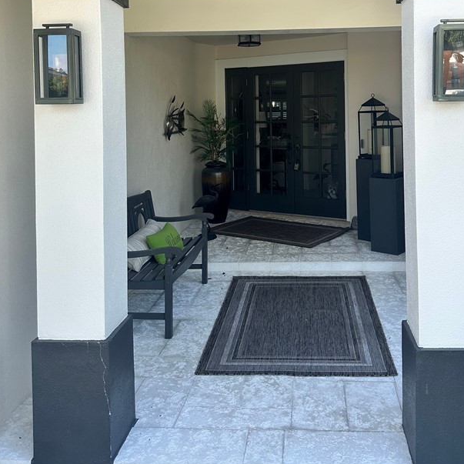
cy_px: 116
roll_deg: +0.3
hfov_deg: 45.7
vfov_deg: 44.5
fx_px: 546
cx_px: 288
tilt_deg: +0.3
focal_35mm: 36
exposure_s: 1/724
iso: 80
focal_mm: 6.86
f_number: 1.78
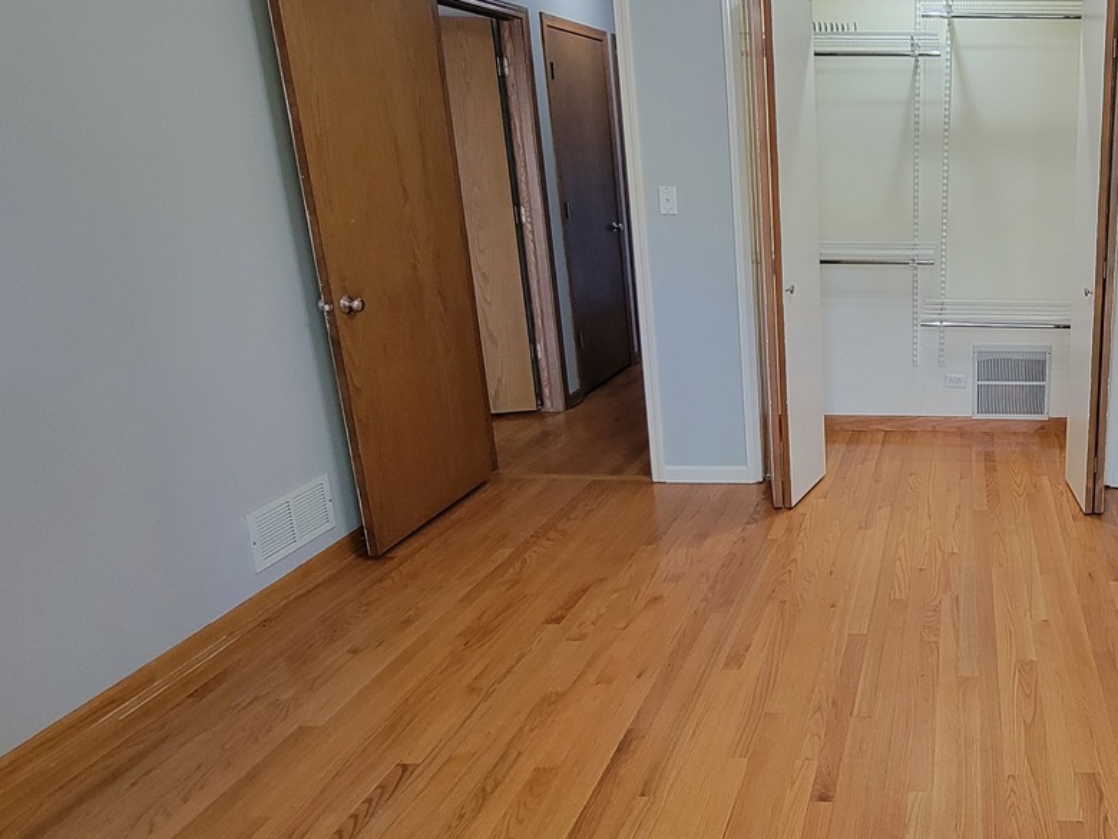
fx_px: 775
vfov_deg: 56.6
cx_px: 950
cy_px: 356
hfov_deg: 63.0
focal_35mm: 24
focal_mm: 2.2
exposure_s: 1/60
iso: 200
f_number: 2.2
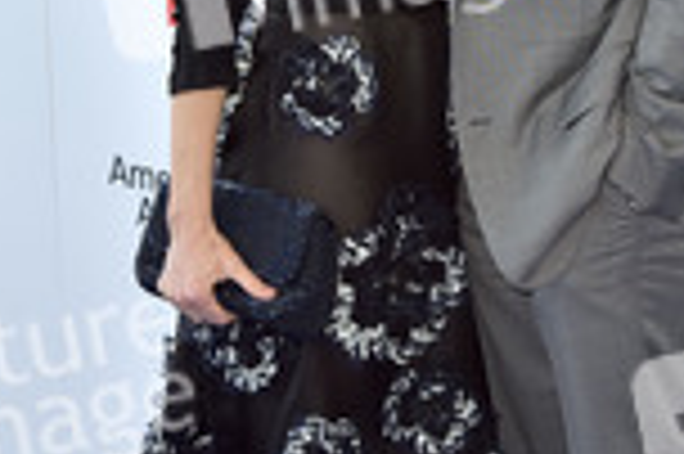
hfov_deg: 11.2
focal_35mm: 184
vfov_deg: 7.4
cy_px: 180
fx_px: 3492
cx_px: 457
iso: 500
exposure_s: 1/320
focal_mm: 70
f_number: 6.3
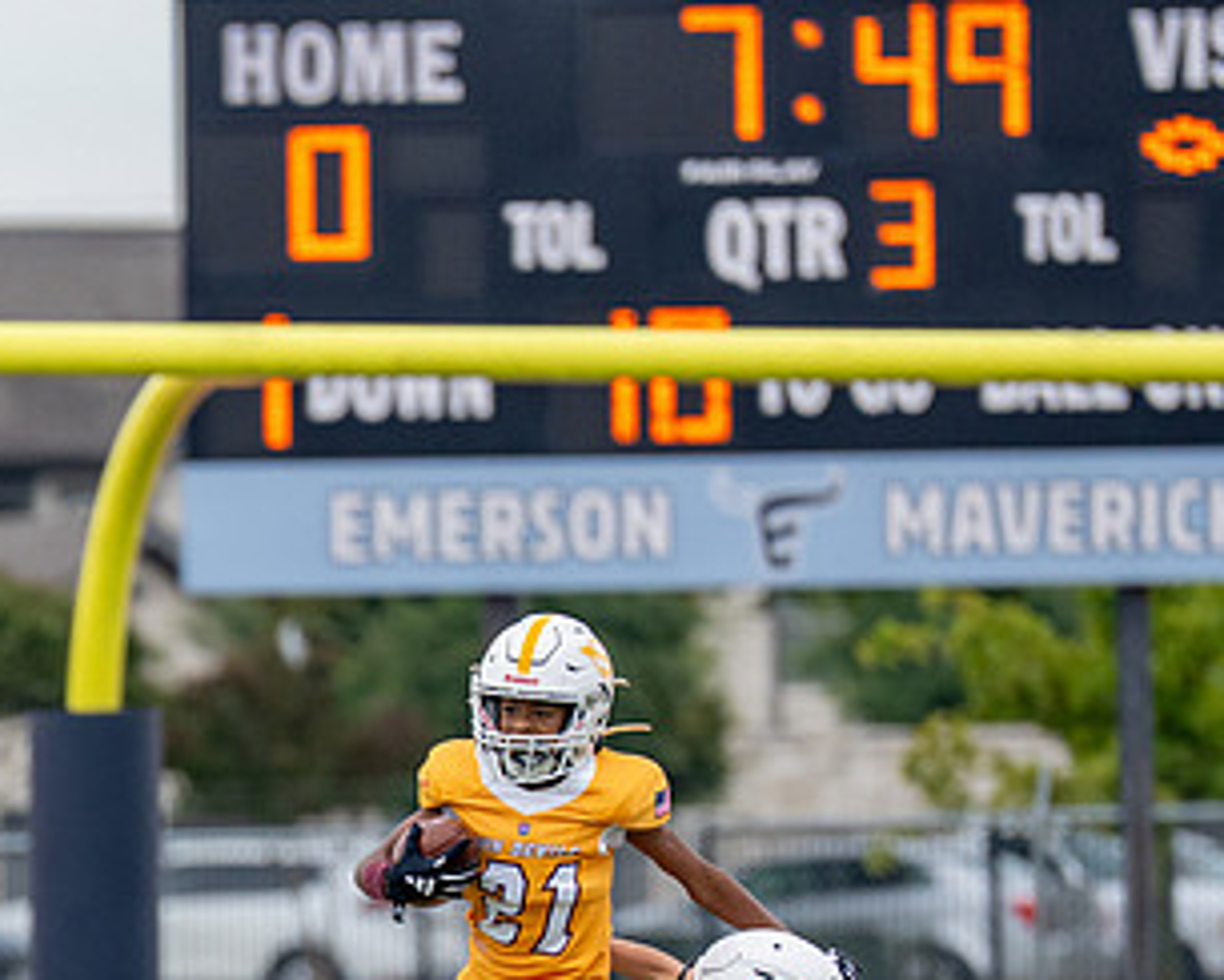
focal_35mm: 699
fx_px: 25322
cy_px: 1005
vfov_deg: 2.2
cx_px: 128
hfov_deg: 2.8
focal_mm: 200
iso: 250
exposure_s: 1/2000
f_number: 2.8
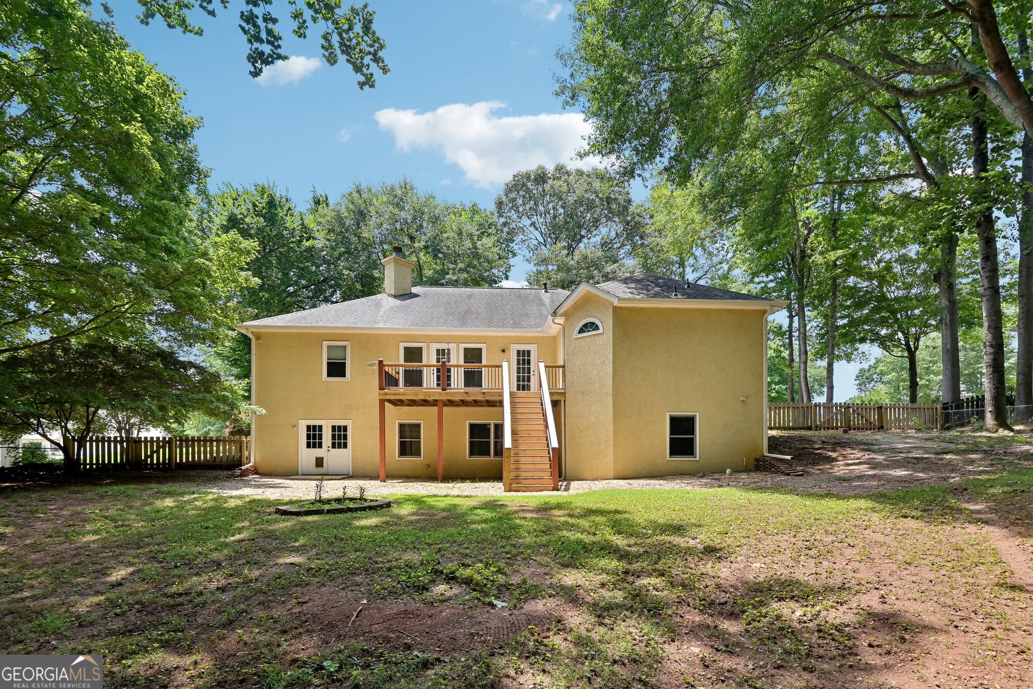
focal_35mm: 16
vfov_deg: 73.7
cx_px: 516
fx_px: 459
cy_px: 344
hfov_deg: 96.7
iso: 200
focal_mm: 16
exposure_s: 1/320
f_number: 8
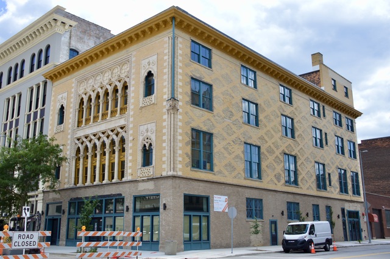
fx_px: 390
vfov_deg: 36.8
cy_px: 130
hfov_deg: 53.2
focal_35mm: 36
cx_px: 195
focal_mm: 24
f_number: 7.1
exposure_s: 1/200
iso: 100
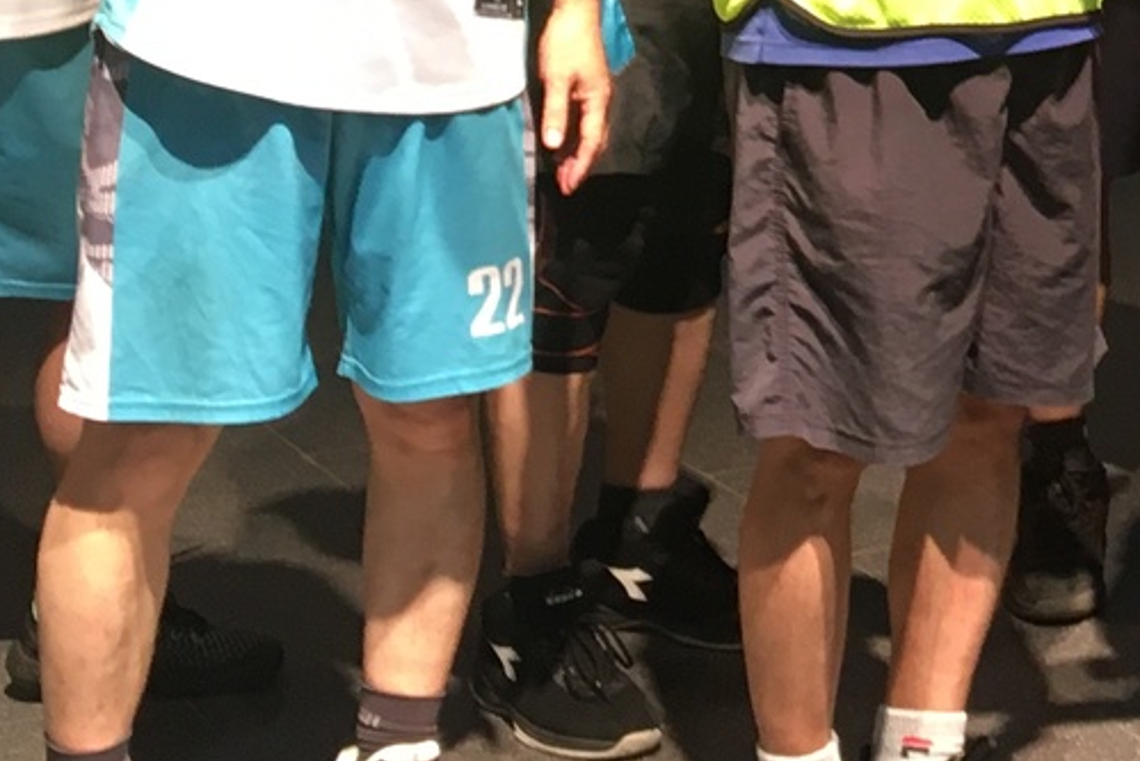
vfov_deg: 11.3
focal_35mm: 116
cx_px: 1286
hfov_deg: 17.0
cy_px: -434
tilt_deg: -0.4
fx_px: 3674
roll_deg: -0.6
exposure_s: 1/30
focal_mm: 4.15
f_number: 2.2
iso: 80
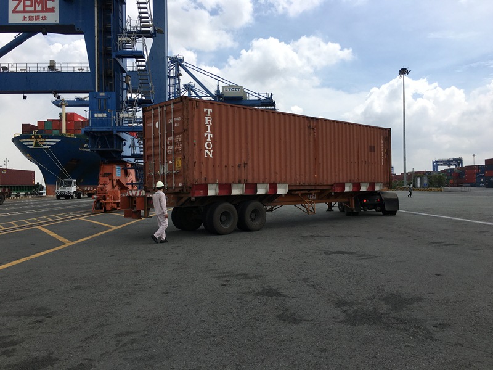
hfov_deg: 61.7
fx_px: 413
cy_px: 185
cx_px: 246
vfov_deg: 48.2
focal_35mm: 29
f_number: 2.2
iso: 25
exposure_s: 1/2404
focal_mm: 4.15
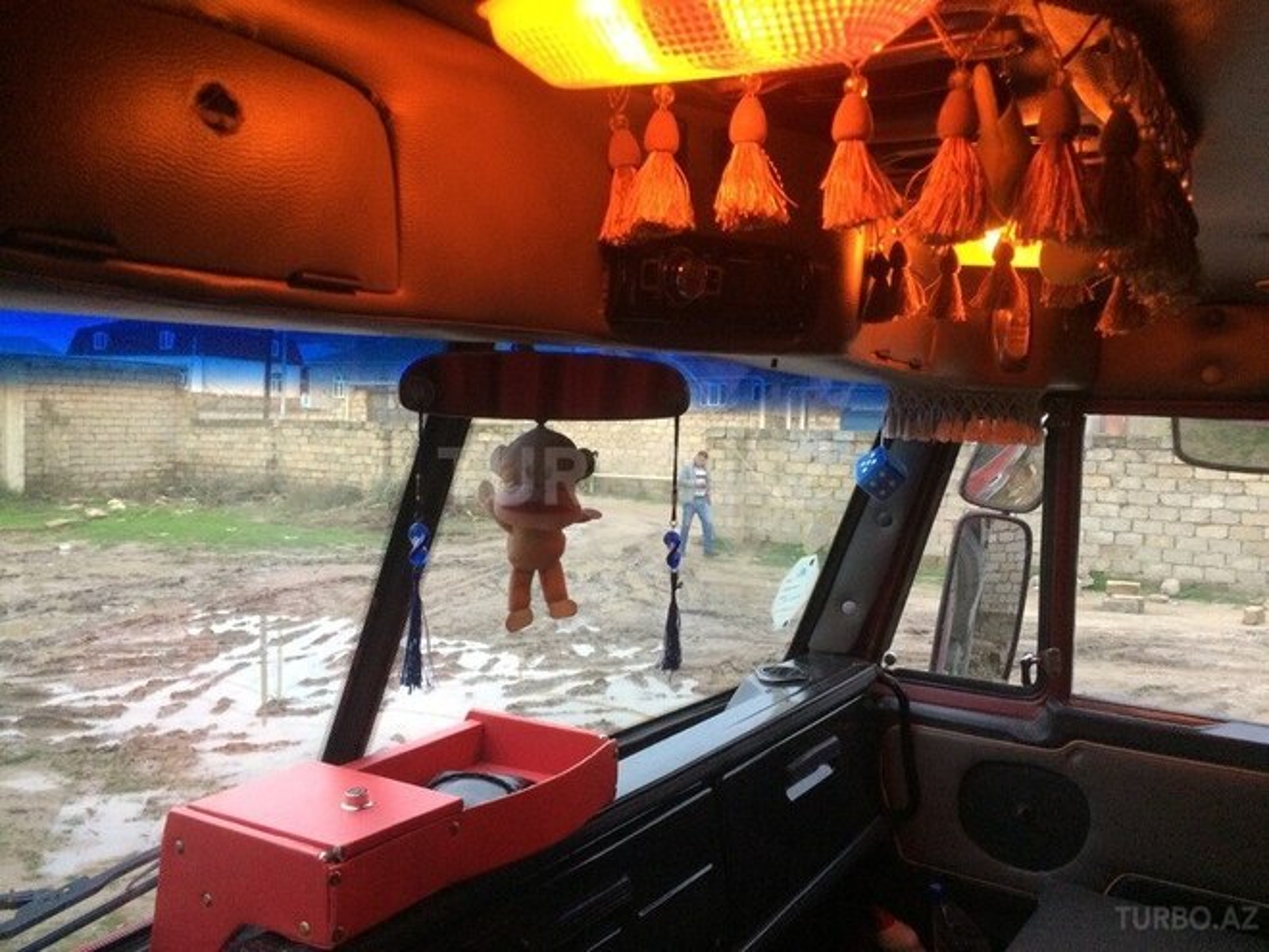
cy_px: 476
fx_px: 1063
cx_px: 634
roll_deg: -0.5
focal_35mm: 29
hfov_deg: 61.7
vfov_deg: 48.2
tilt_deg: -4.4
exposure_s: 1/33
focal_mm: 4.15
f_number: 2.2
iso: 320
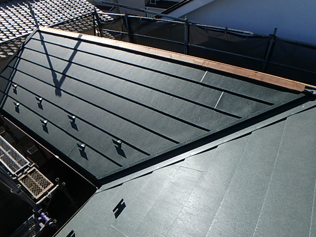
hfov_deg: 79.0
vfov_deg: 63.4
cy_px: 118
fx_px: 192
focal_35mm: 21
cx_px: 158
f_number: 6
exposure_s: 1/500
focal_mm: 3.7
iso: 125
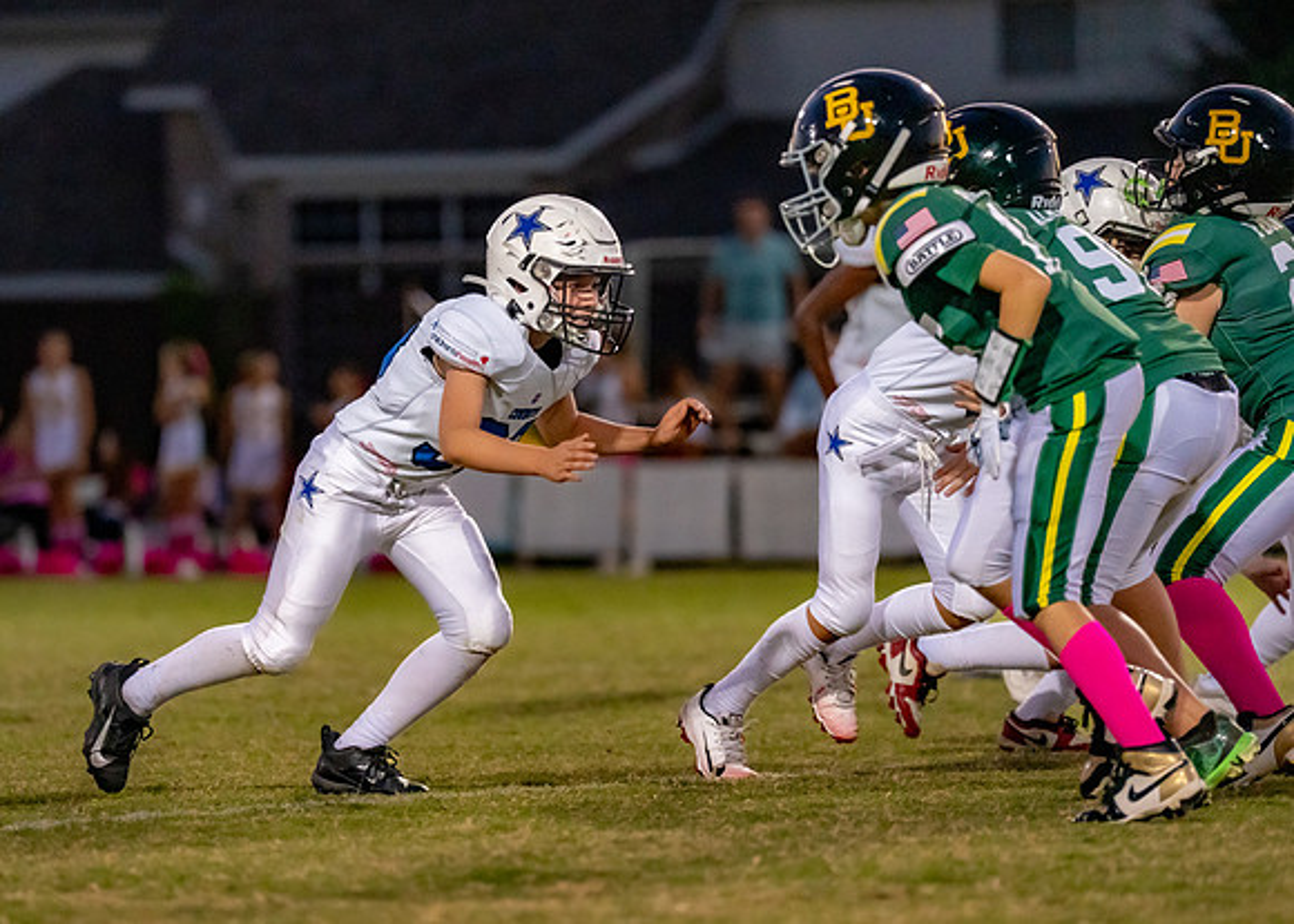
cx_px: 475
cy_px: 519
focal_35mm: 281
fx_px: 10336
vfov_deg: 5.1
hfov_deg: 7.2
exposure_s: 1/1000
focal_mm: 200
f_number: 2.8
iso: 4000
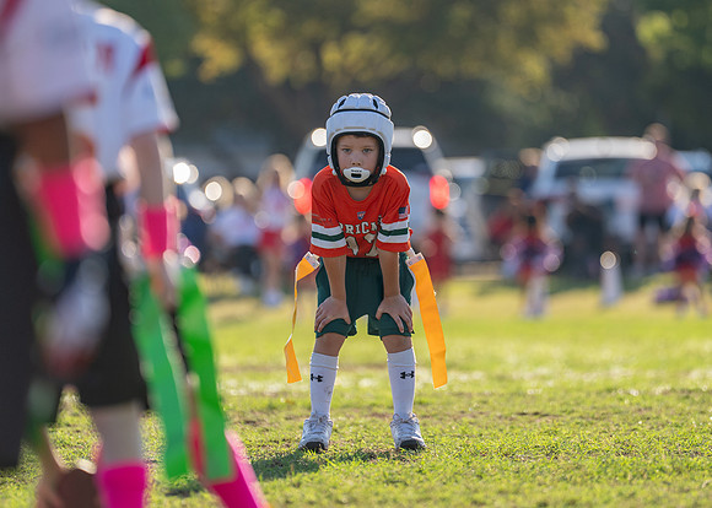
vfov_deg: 4.8
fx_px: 6106
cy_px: 229
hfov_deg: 6.7
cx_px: 393
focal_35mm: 302
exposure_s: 1/1600
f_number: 2.8
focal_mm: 200
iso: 250
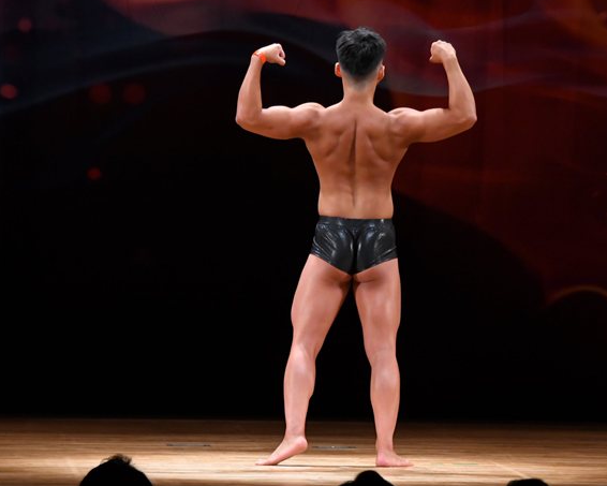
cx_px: 344
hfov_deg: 6.7
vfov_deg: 5.4
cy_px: 225
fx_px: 5193
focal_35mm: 289
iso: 3200
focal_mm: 150
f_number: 5.6
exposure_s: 1/400
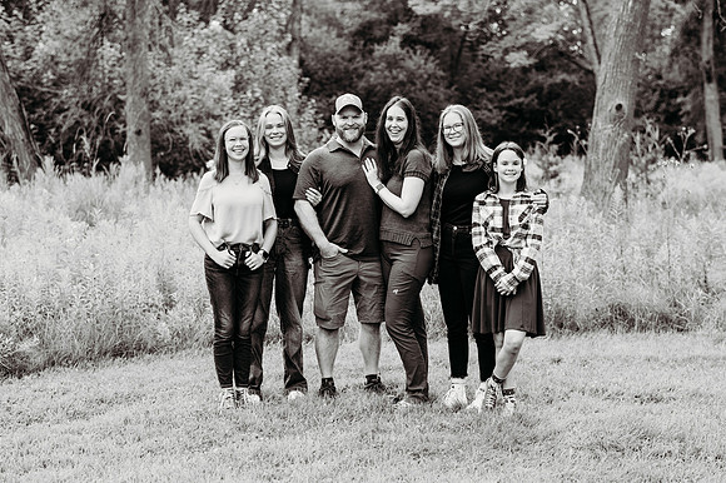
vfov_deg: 23.4
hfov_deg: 34.5
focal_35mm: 58
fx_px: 1169
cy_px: 242
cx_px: 363
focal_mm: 58
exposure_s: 1/320
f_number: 2.8
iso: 400
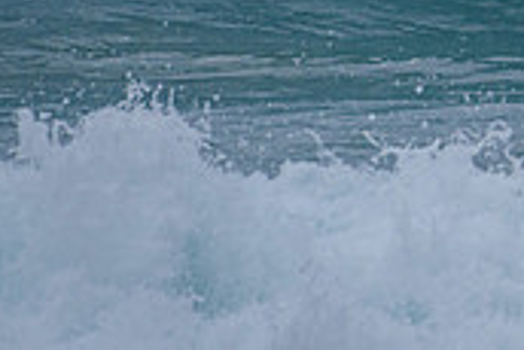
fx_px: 30125
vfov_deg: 0.7
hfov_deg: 1.0
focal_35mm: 2068
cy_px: -132
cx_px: 856
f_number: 5.6
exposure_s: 1/2000
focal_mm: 500
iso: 360
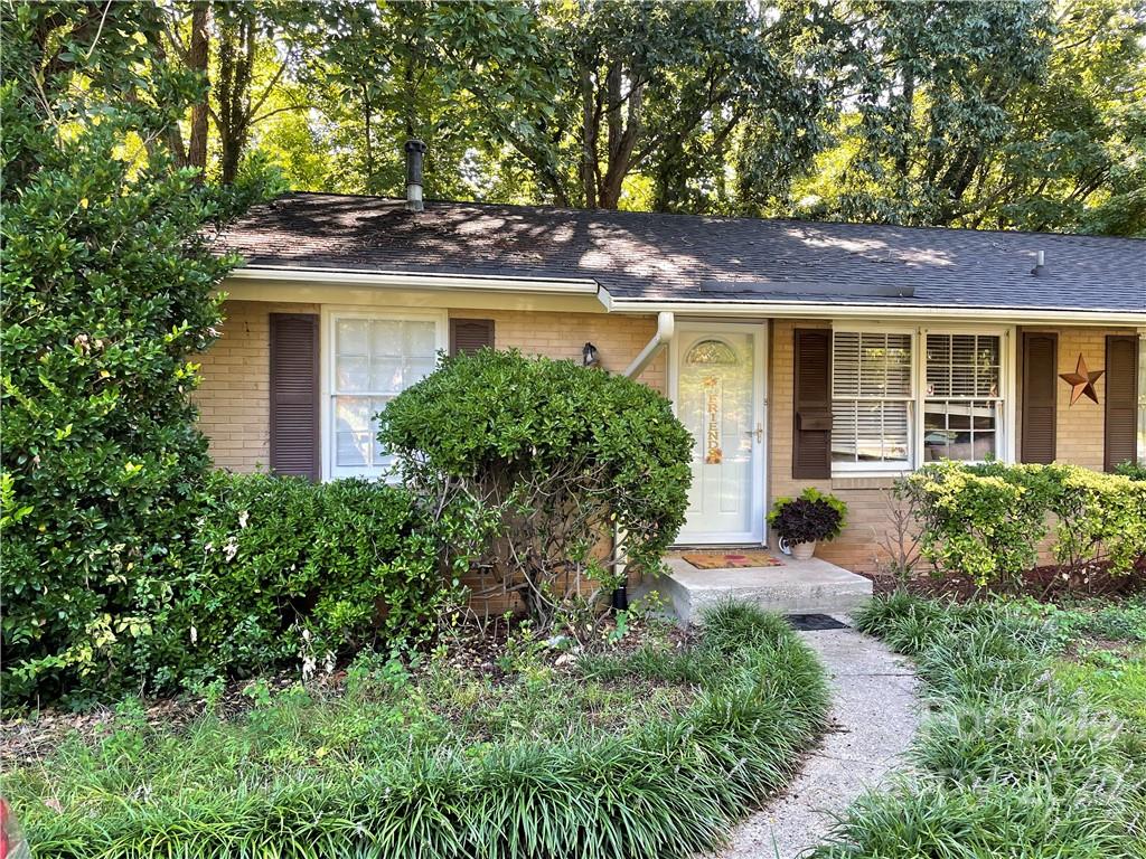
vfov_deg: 53.1
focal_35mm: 26
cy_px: 430
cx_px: 573
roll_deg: -0.1
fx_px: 861
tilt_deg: -0.2
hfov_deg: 67.3
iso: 80
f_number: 1.6
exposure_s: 1/121
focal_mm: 4.2
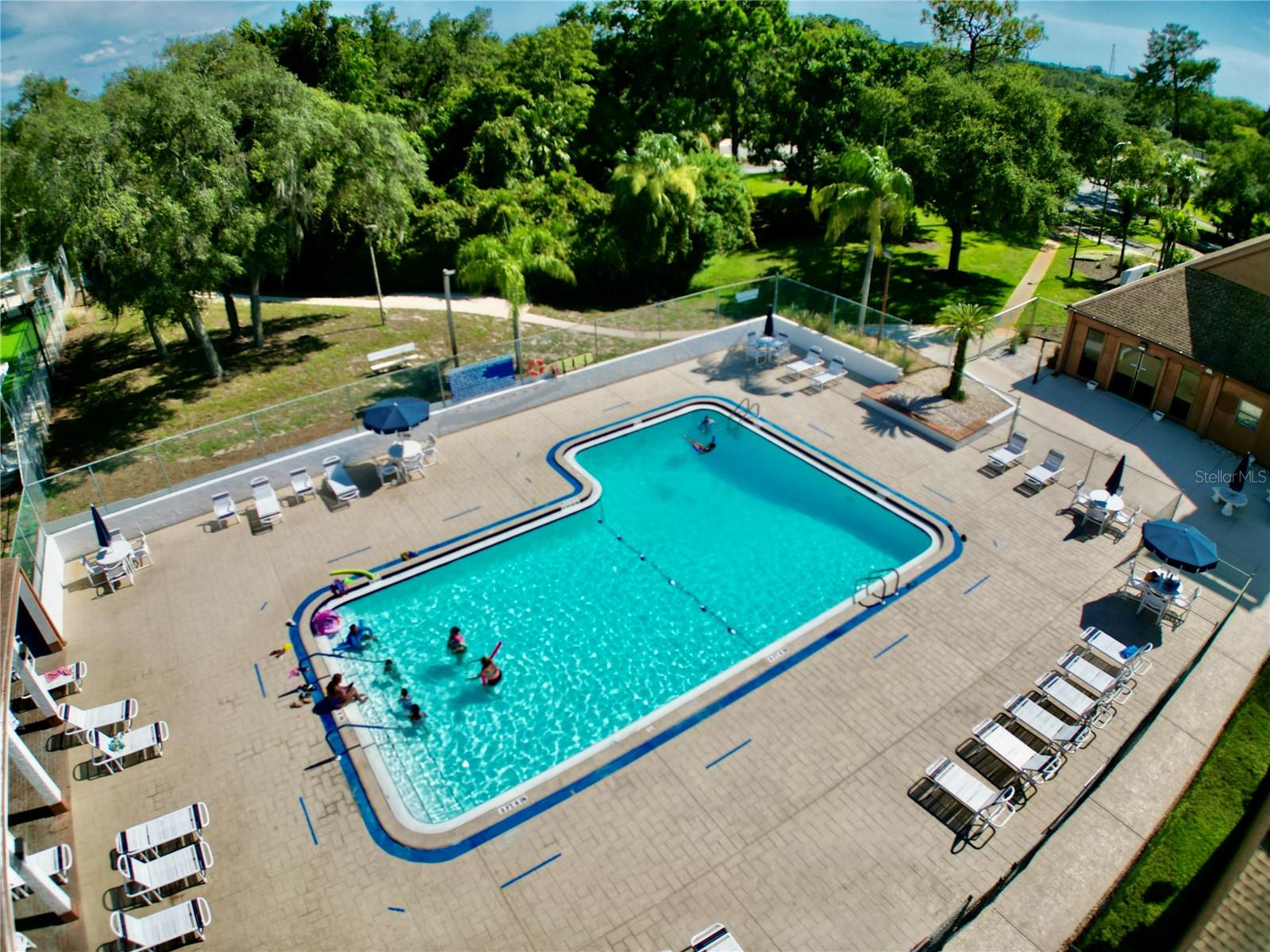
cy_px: 476
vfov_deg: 56.8
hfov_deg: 71.6
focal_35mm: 24
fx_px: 881
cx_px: 635
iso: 110
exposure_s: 1/4000
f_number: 1.7
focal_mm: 6.72
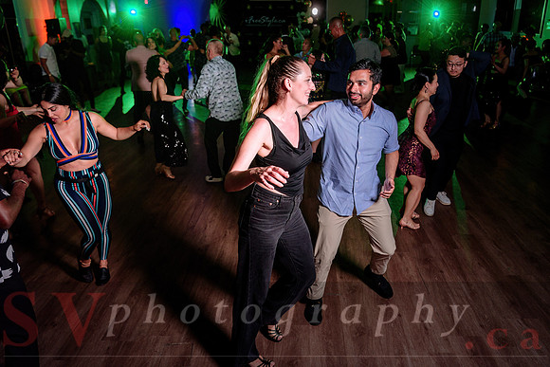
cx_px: 298
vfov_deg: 44.6
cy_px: 168
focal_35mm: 29
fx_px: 447
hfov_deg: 63.1
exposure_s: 1/100
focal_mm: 27
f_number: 3.2
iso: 800
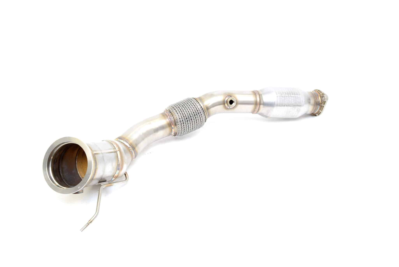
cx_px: 200
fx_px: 349
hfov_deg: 59.5
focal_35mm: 32
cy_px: 134
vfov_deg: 41.8
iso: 400
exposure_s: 1/125
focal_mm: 21
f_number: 5.6
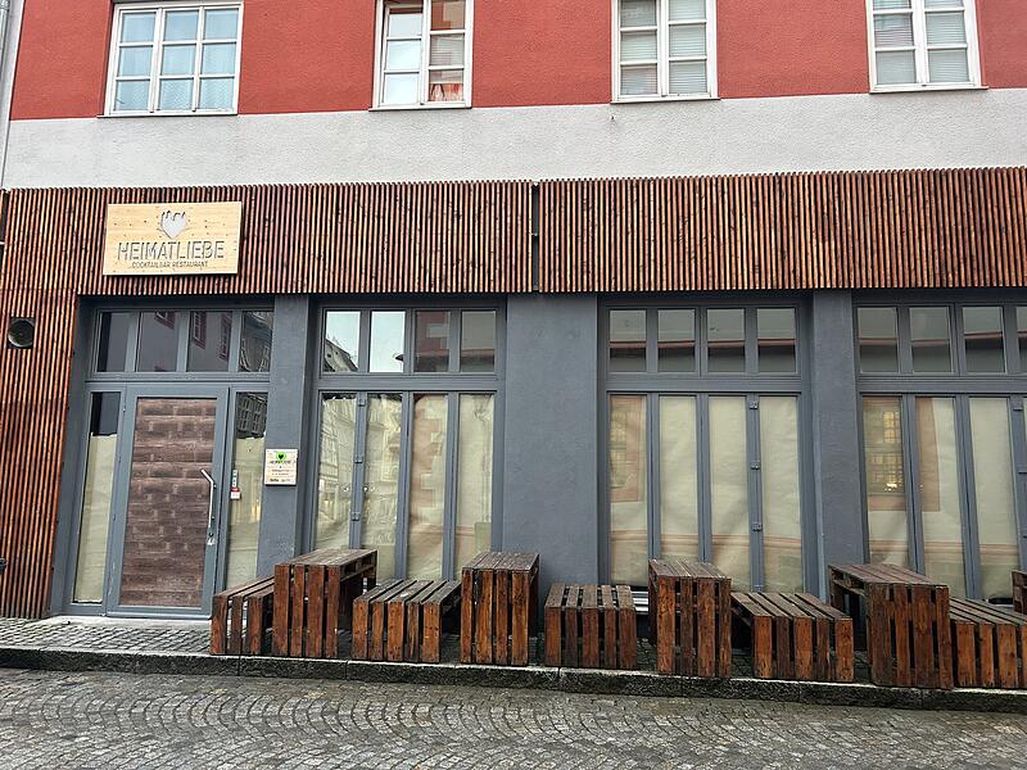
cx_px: 514
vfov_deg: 53.1
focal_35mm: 26
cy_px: 385
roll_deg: -1.3
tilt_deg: +8.4
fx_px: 771
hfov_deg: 67.3
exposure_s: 1/60
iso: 200
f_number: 1.5
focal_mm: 5.7
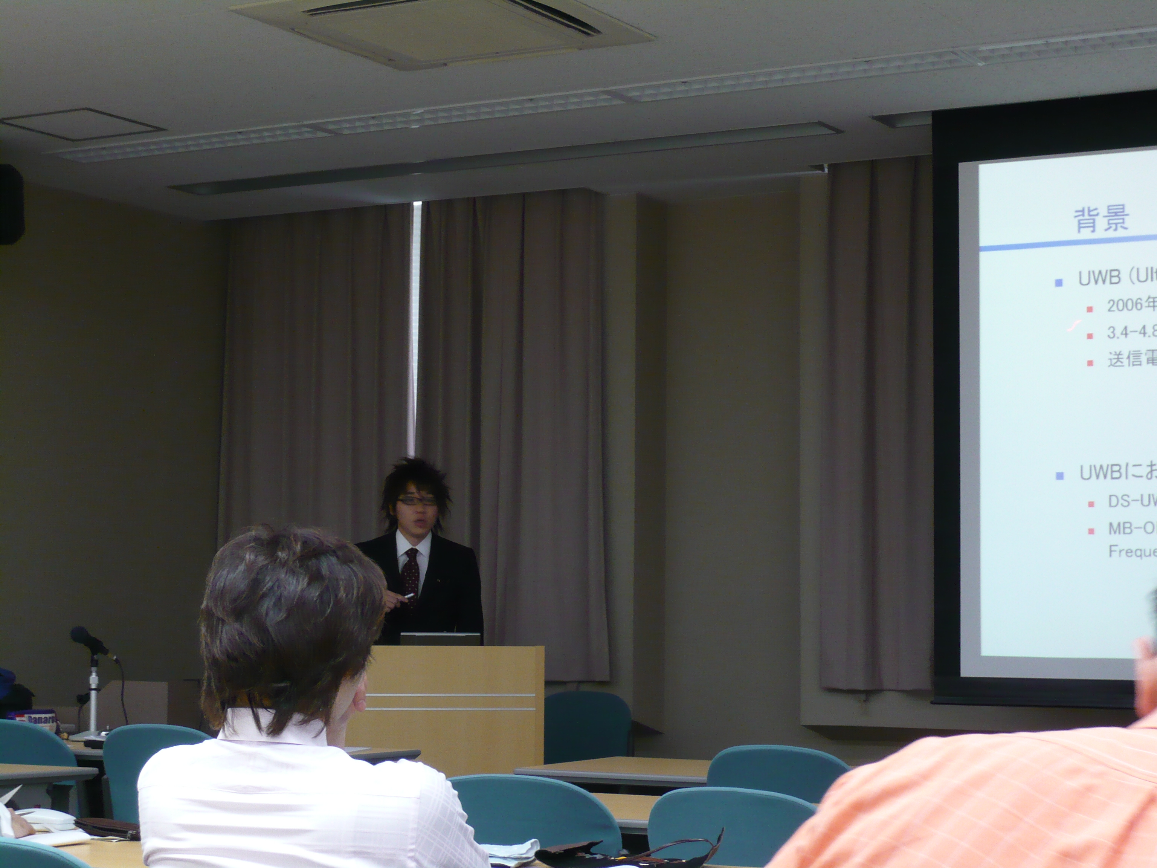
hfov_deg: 26.7
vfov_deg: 20.2
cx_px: 578
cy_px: 434
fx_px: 2440
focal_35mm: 73
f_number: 4.7
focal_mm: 12
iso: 200
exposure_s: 1/8
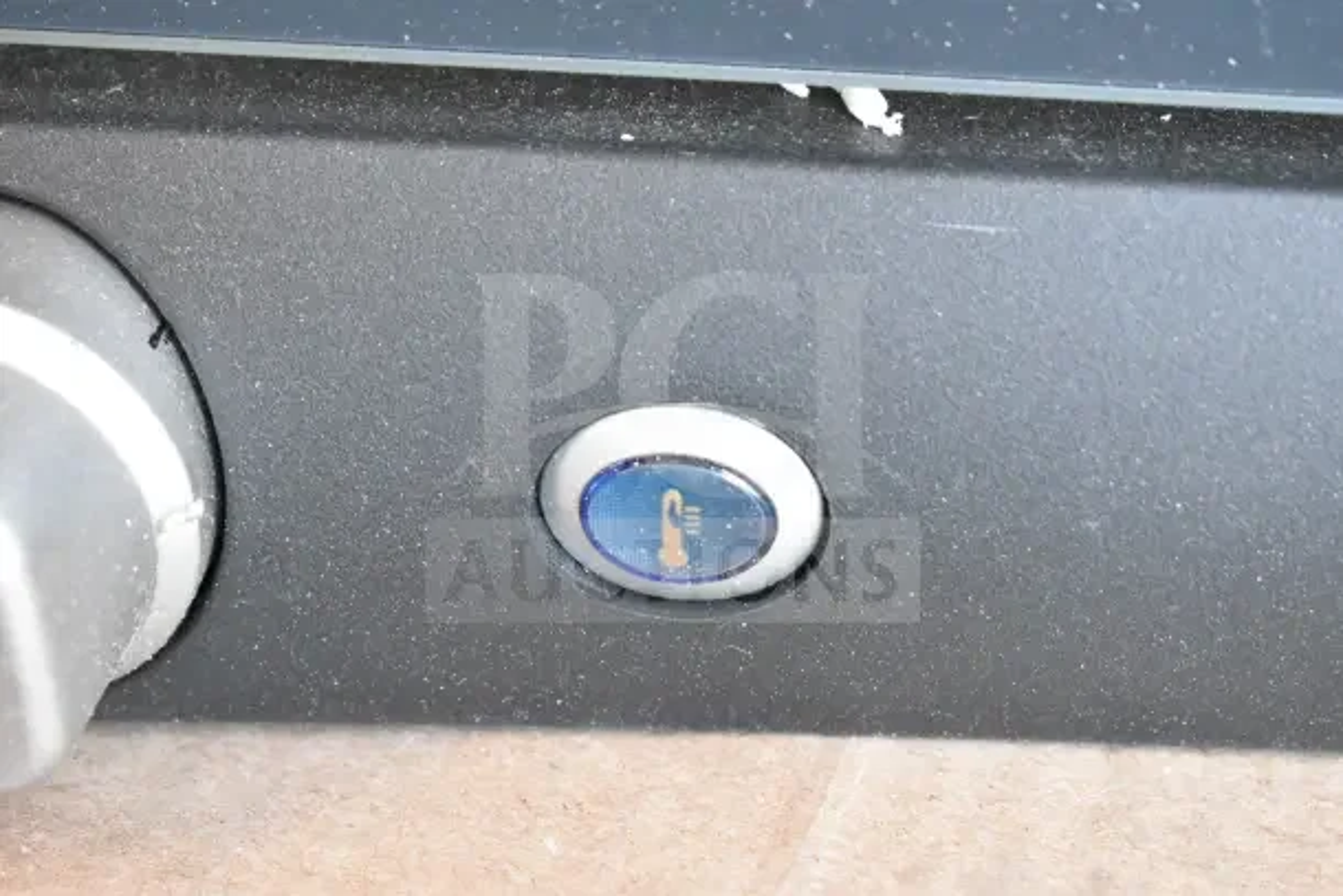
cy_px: 448
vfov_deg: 16.6
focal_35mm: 82
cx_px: 672
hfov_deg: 24.6
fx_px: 3078
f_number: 5.6
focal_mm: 55
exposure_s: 1/100
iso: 9000
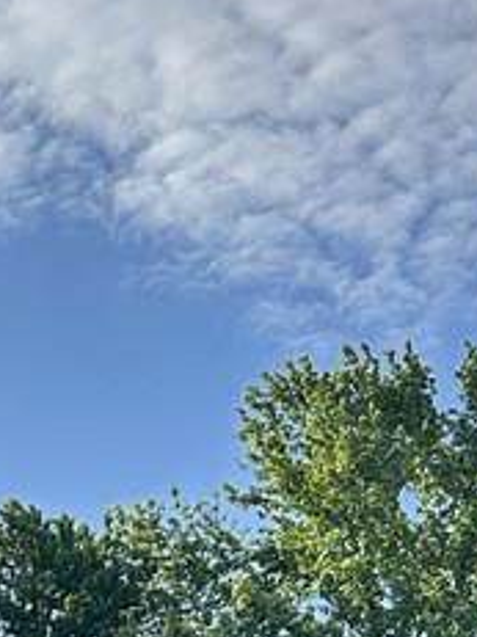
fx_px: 1986
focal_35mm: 108
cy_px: 1122
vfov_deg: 15.7
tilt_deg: +1.9
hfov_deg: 12.6
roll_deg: +1.5
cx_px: -345
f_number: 1.5
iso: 50
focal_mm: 5.7
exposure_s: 1/4444
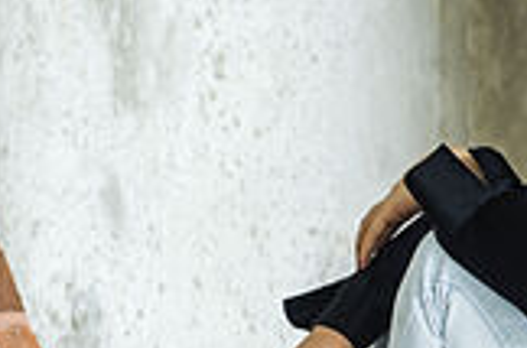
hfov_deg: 9.3
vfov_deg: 6.2
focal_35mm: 220
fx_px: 3211
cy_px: 327
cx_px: 520
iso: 200
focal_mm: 50
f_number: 3.5
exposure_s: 1/100
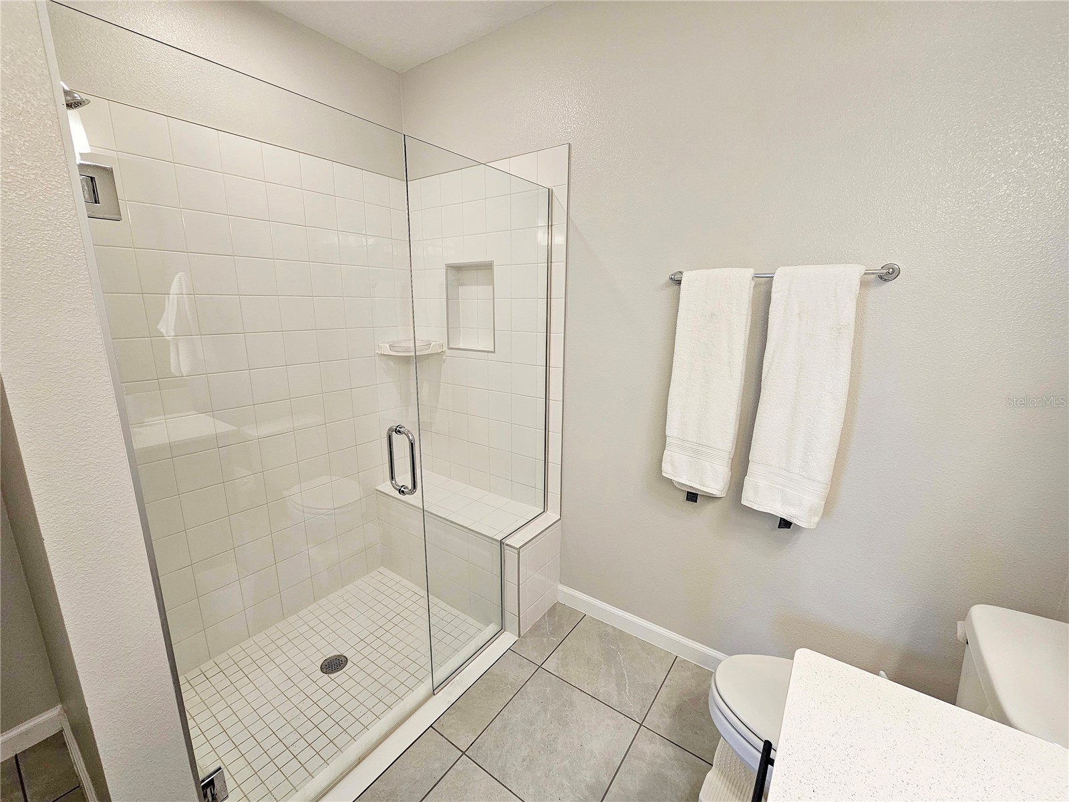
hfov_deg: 106.2
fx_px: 401
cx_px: 534
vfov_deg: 89.9
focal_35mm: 13
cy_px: 401
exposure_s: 1/60
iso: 100
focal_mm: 2.2
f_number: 2.2
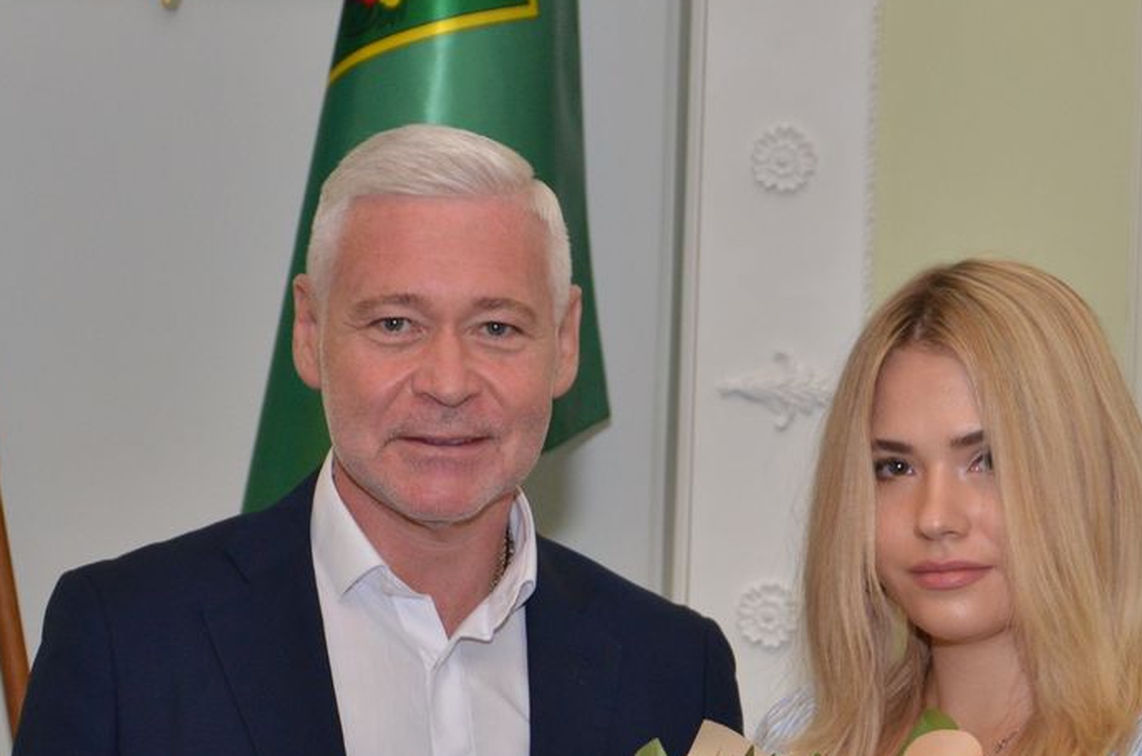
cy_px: 697
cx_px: 641
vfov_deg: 10.6
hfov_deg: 16.0
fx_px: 4051
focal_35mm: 128
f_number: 4.8
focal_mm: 42
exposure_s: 1/250
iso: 800
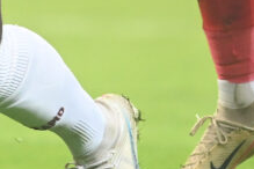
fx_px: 13510
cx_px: -153
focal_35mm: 1915
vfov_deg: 0.7
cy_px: -351
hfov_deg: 1.1
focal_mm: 300
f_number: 2.8
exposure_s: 1/2500
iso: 4000
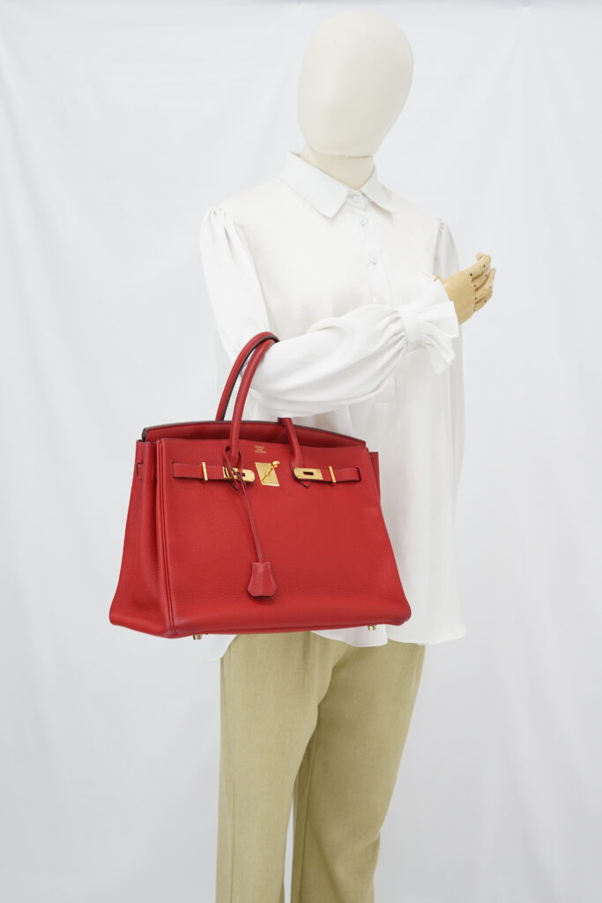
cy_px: 452
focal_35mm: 50
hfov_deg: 27.0
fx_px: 1254
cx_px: 301
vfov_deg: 39.6
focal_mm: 50
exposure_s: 1/8
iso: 640
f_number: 6.3
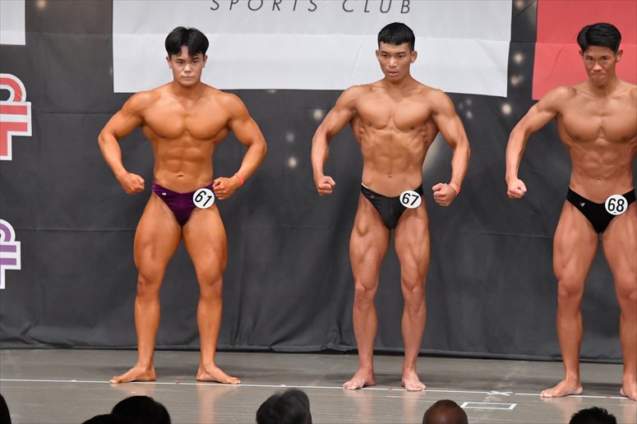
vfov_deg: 6.1
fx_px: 3979
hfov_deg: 9.2
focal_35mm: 225
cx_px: 318
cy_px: 212
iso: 6400
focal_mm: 150
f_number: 5.6
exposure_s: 1/400
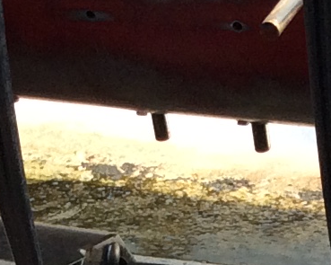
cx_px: 134
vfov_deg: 6.7
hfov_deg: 8.8
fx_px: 2145
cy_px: 614
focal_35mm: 219
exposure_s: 1/937
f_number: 2.4
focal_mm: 3.3
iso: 32
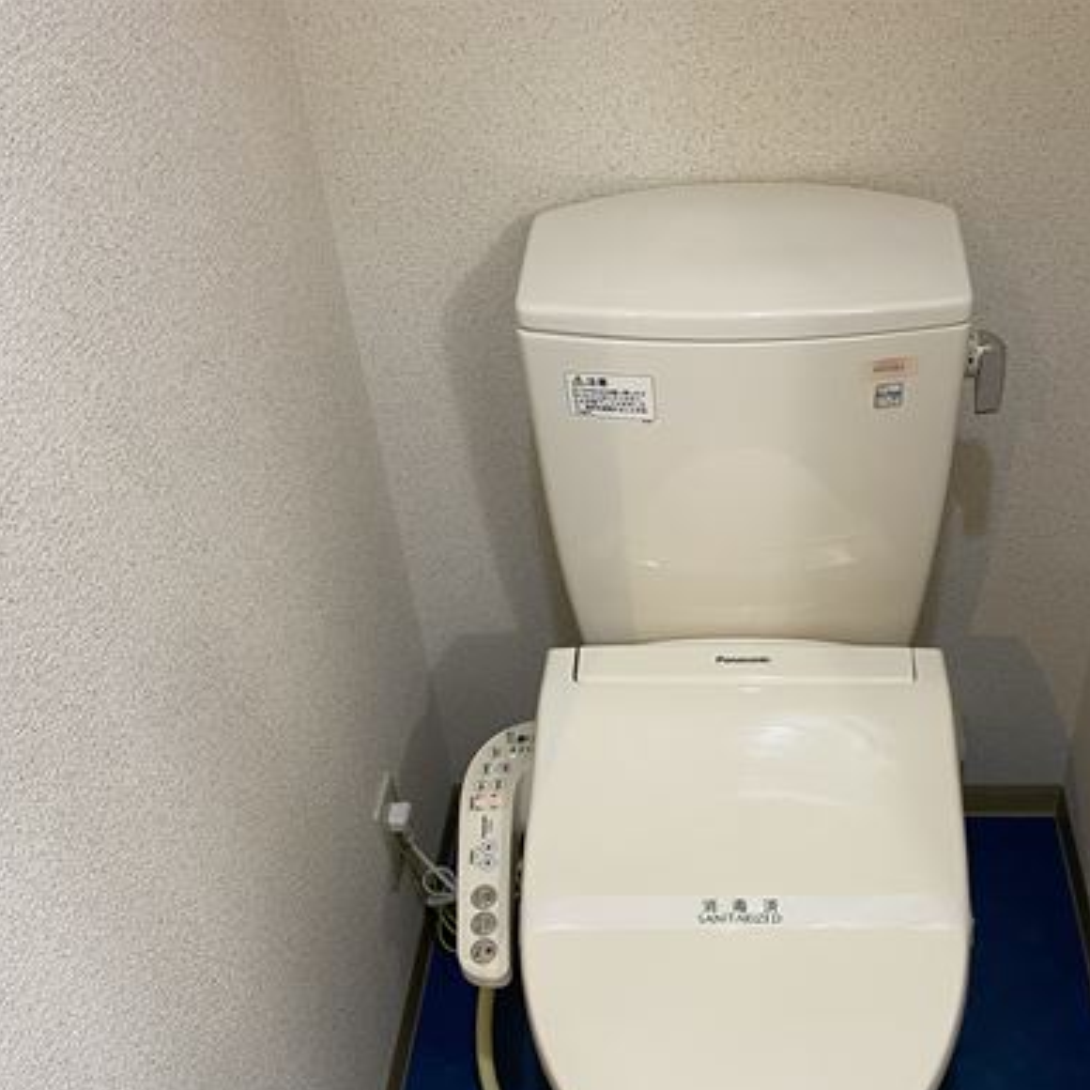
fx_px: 1354
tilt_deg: -42.9
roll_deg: +2.5
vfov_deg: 43.6
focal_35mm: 38
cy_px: 670
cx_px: 693
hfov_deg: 43.5
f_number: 1.8
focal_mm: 4.25
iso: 125
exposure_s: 1/50
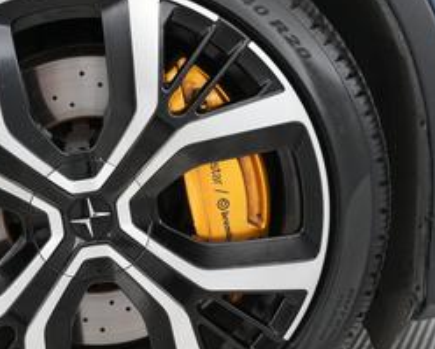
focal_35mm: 58
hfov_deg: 31.6
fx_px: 748
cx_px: 89
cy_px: 167
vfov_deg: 26.3
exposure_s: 1/160
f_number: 2.8
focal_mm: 24
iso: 3200
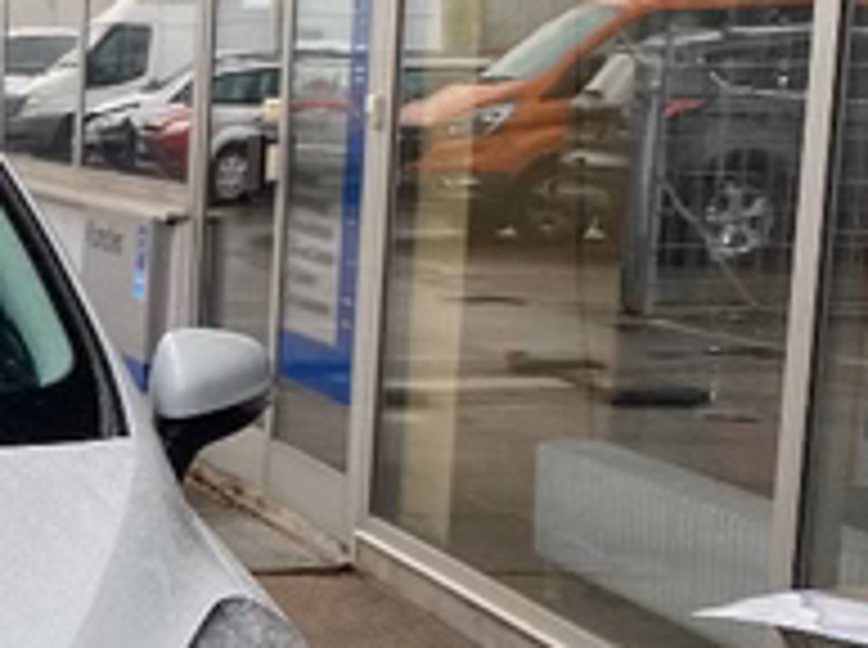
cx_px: -468
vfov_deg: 13.4
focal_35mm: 108
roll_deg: +0.2
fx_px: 2703
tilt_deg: -10.3
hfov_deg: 16.5
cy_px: 675
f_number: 1.8
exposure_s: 1/469
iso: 32
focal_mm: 4.25
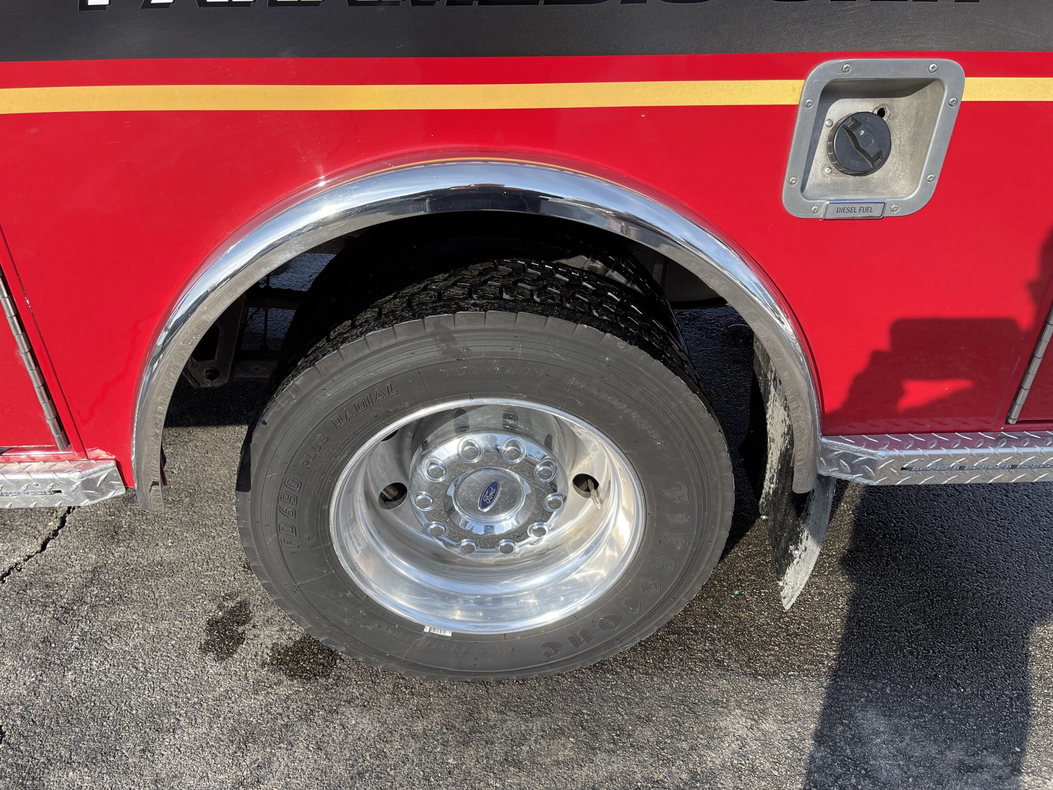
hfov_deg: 67.3
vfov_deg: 53.1
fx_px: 791
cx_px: 526
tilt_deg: -34.8
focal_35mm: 26
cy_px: 395
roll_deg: -2.2
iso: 32
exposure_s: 1/1739
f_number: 1.6
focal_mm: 5.1
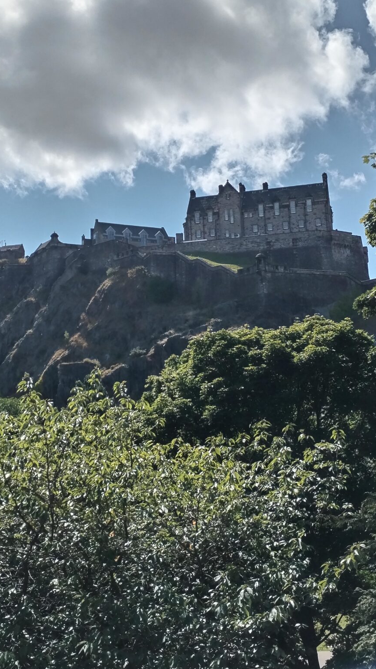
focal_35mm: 47
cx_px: 136
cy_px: 236
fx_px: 833
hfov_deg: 25.3
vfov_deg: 43.2
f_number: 1.8
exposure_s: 1/4744
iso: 100
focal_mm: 4.75
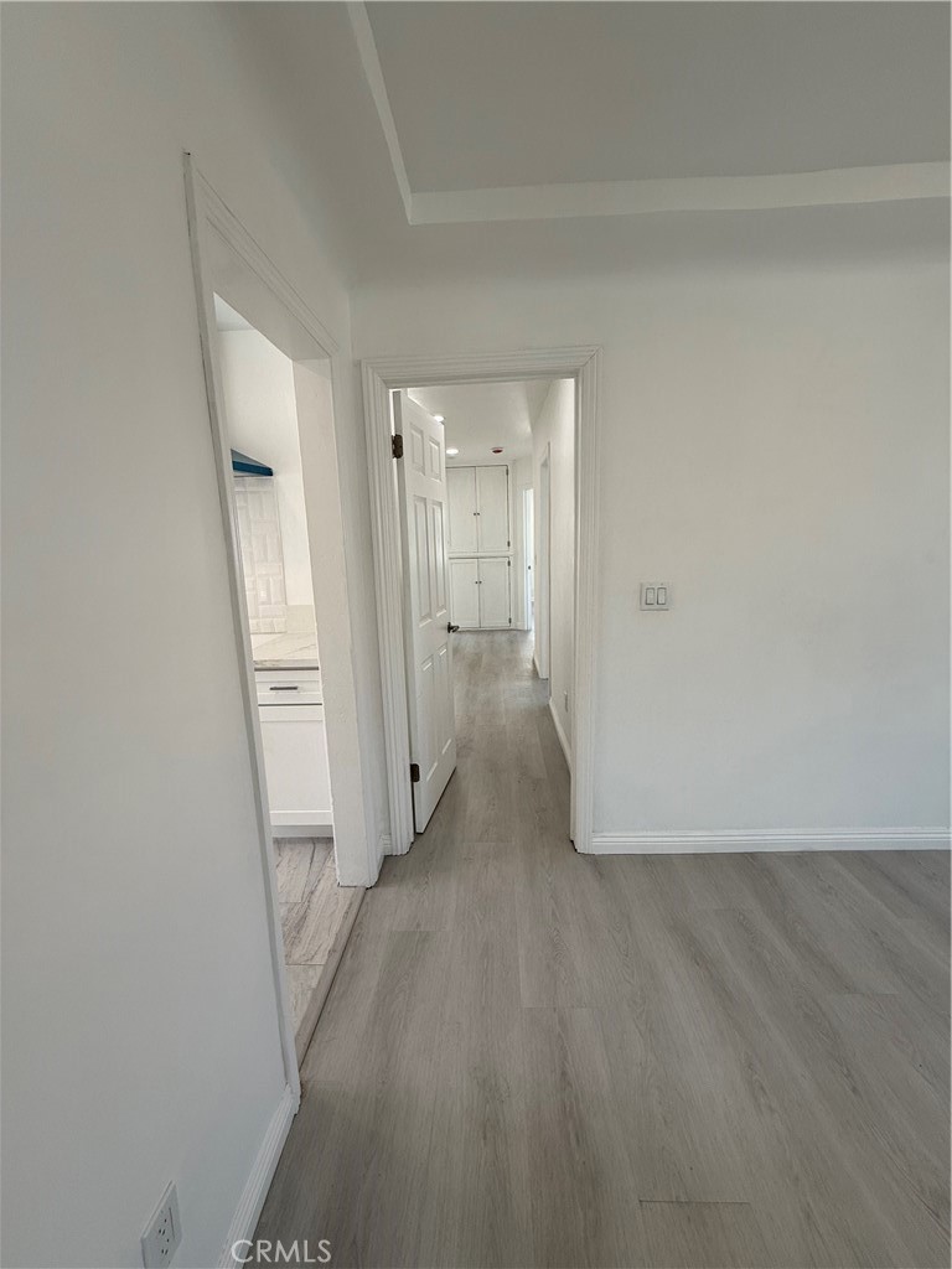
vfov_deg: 102.1
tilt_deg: -9.8
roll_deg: +1.0
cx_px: 476
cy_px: 634
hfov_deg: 85.7
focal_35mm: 14
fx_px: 513
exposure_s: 1/120
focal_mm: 2.22
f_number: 2.2
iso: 50
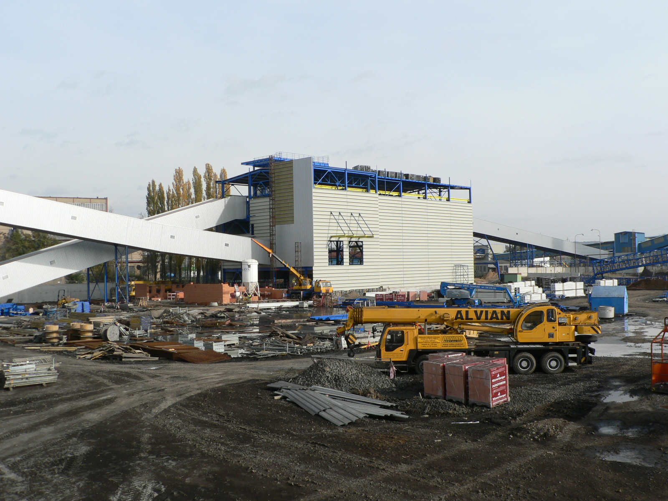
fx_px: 695
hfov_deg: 51.4
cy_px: 250
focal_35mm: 36
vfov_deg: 39.7
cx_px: 334
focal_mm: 6
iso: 80
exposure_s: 1/400
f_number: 4
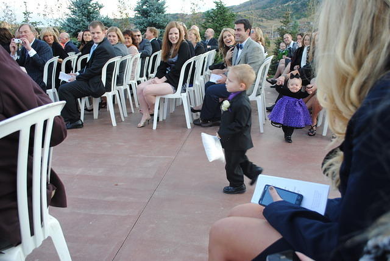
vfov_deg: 48.0
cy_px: 130
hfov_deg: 67.3
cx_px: 195
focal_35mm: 27
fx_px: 293
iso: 200
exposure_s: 1/80
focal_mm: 18
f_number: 4.5
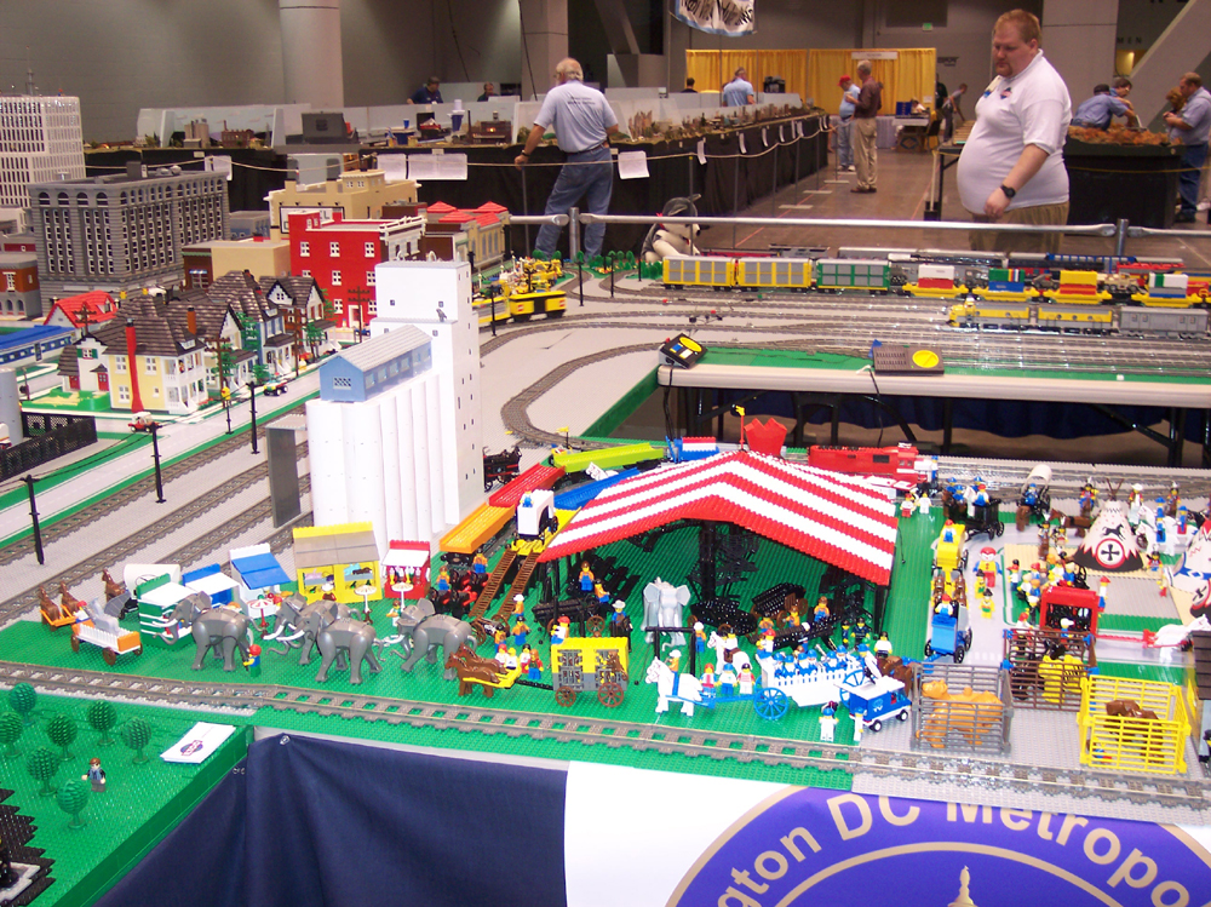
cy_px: 454
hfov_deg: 49.0
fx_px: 1329
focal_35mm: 38
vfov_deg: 37.7
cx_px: 606
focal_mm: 8
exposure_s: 1/45
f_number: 2.8
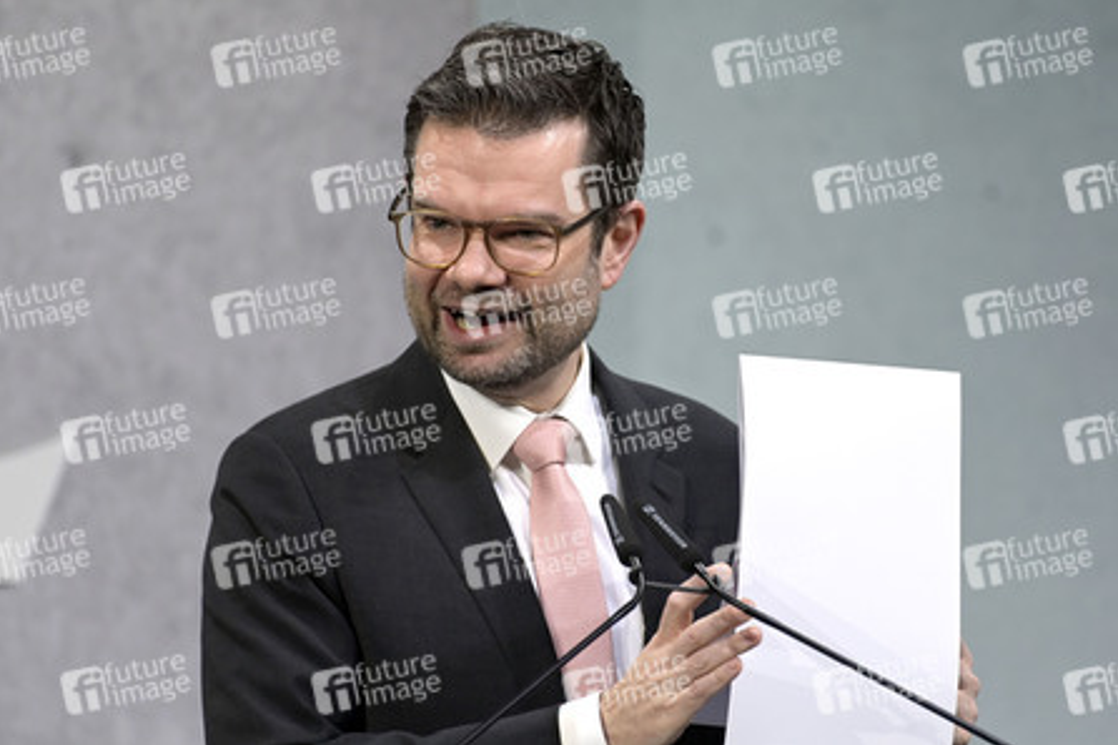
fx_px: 15676
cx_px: 560
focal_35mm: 505
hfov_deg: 4.1
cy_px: 371
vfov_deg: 2.7
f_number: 5.6
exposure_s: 1/640
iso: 2500
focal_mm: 500
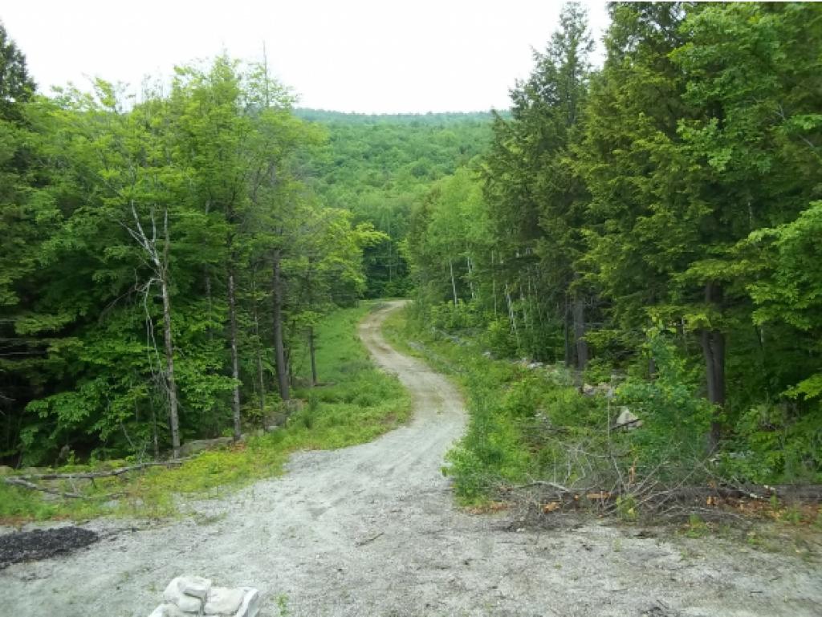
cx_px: 411
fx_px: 760
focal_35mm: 32
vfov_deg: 44.2
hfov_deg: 56.8
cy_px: 308
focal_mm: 5.7
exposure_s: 1/200
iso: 80
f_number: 2.9
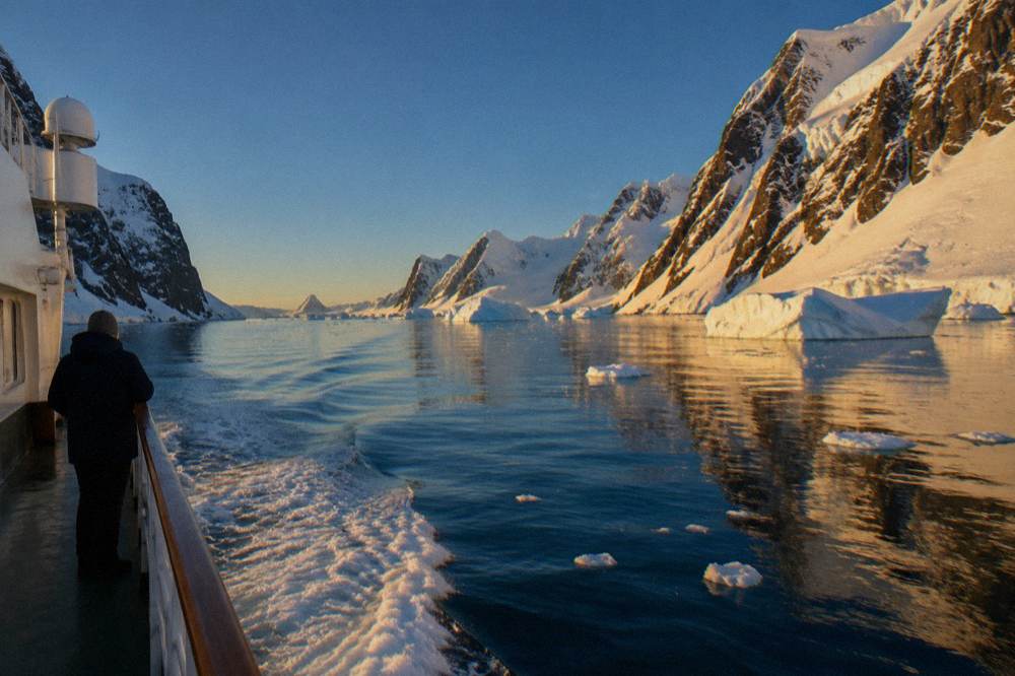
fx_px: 1325
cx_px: 508
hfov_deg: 41.9
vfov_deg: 28.6
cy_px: 338
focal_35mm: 47
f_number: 4
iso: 3200
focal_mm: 47
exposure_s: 1/80
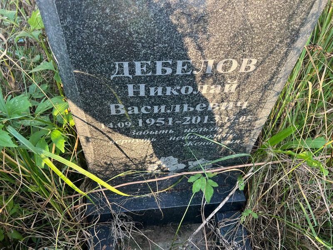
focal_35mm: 26
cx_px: 166
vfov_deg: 53.1
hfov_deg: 67.3
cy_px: 125
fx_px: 250
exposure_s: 1/121
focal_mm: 5.7
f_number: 1.5
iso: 64
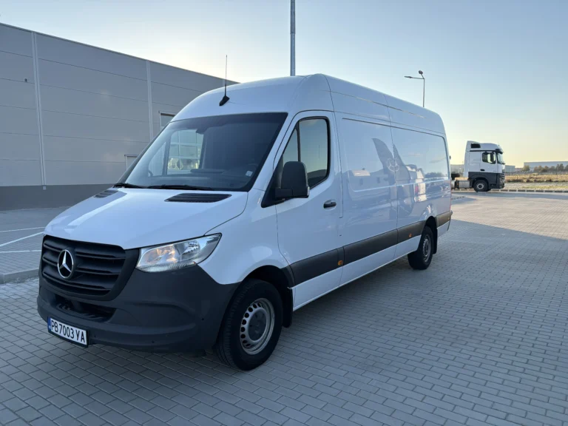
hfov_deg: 67.3
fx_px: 427
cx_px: 284
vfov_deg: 53.1
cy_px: 213
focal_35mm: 26
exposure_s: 1/1064
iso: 64
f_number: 1.6
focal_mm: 5.96
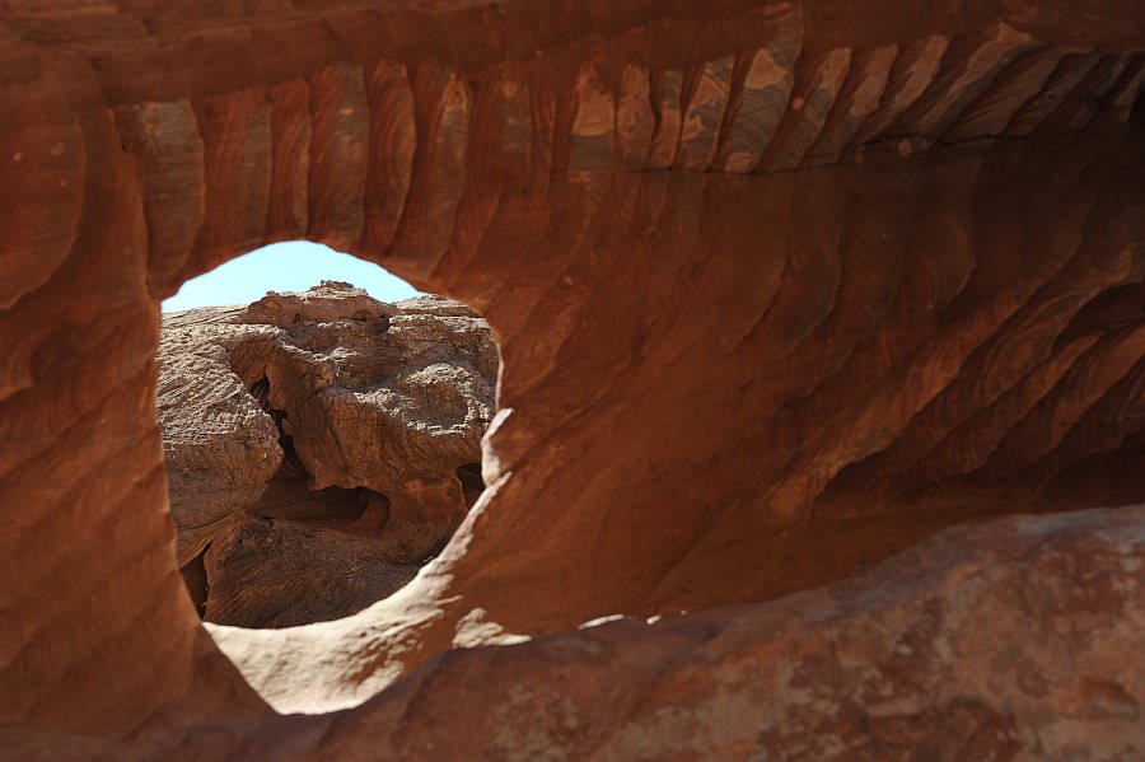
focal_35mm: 58
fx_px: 1844
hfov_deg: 34.5
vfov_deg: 23.4
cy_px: 381
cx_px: 572
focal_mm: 58
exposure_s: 1/250
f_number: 8
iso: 200
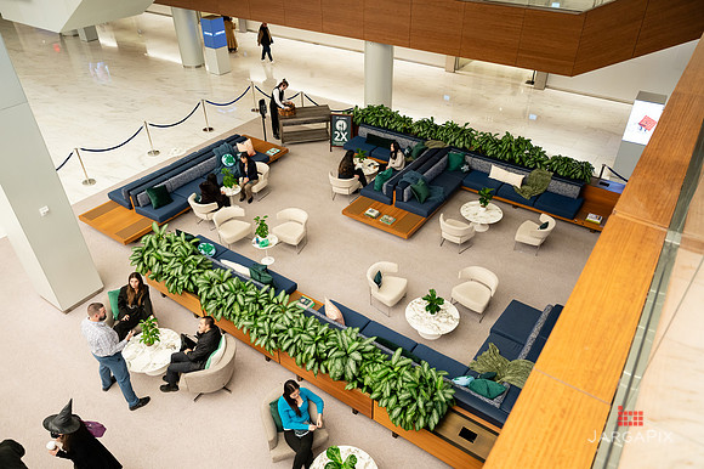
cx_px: 352
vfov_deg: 49.5
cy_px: 234
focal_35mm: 26
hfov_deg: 69.4
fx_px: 509
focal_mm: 26
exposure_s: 1/160
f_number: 3.2
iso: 1600
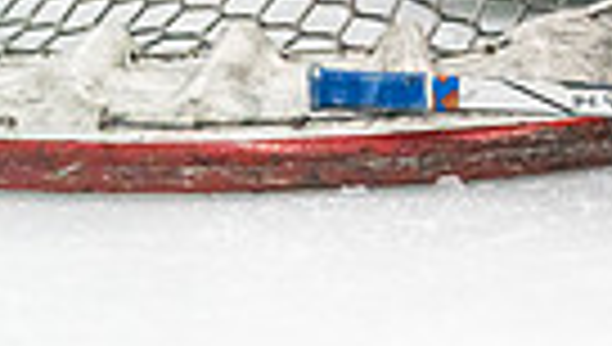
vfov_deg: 2.1
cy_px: -465
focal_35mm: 593
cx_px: 1084
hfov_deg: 3.6
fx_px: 9638
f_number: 2.8
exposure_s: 1/1250
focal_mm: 133
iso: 3200
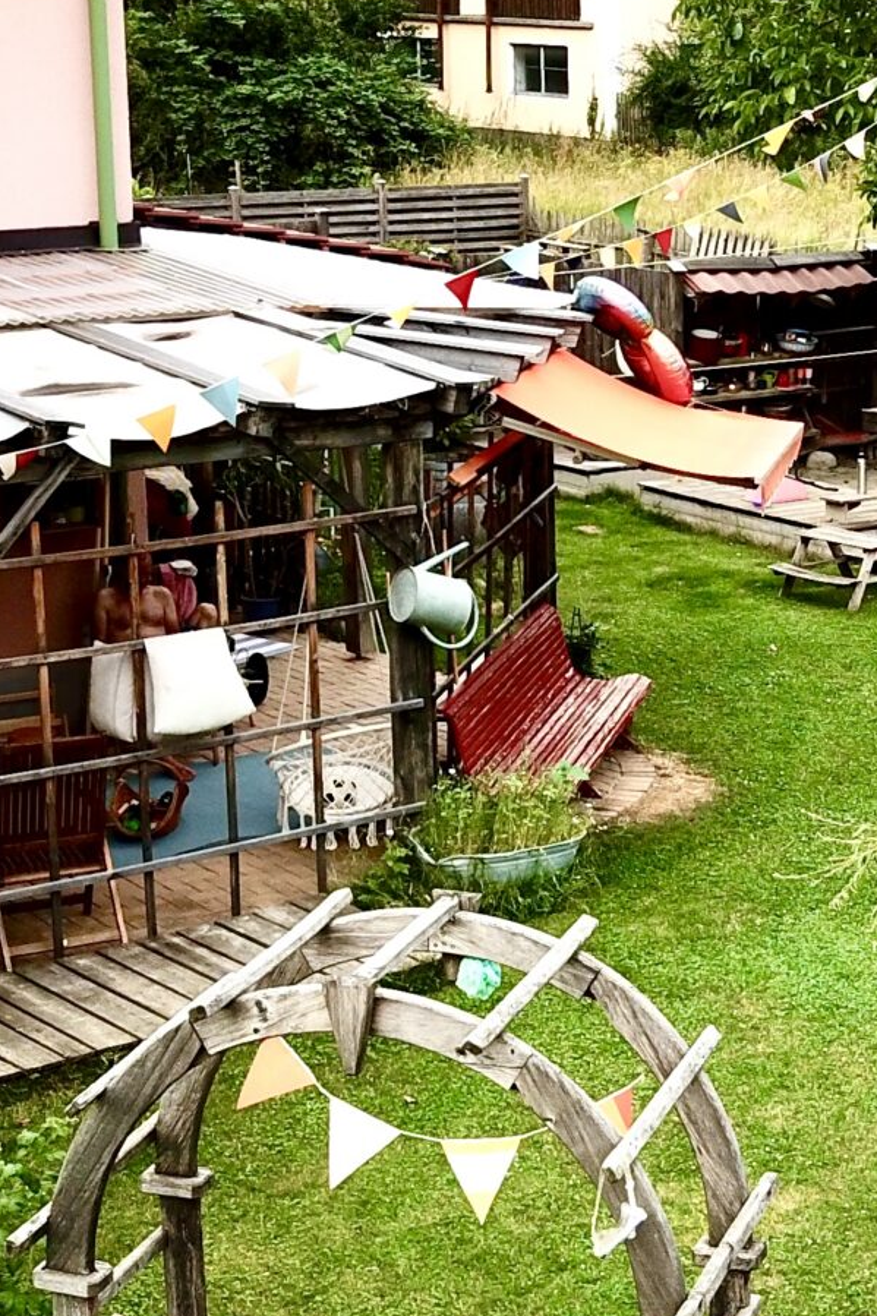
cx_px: 947
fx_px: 2815
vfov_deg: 26.3
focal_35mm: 77
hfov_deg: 17.2
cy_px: 704
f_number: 2.2
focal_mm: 4.73
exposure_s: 1/135
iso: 100
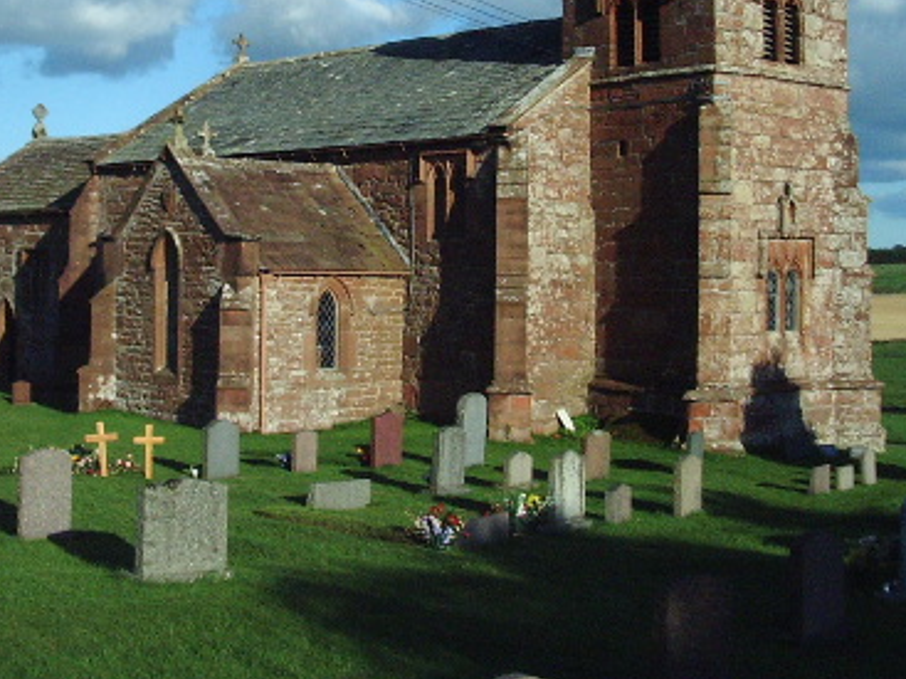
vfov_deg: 23.5
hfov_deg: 31.6
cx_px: 365
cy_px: 104
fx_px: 1596
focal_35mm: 61
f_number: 4.3
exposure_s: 1/2000
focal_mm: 5.8
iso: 400
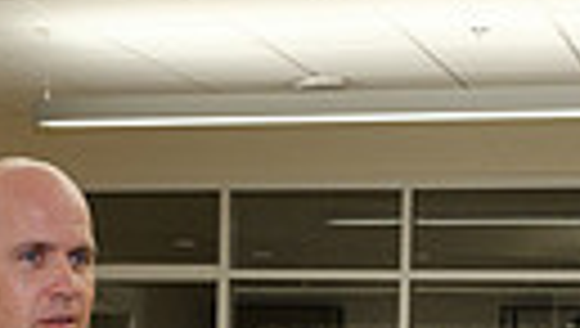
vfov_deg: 10.1
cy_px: 618
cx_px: 274
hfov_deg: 18.9
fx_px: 1740
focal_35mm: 113
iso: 1600
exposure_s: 1/60
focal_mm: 16
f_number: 5.6
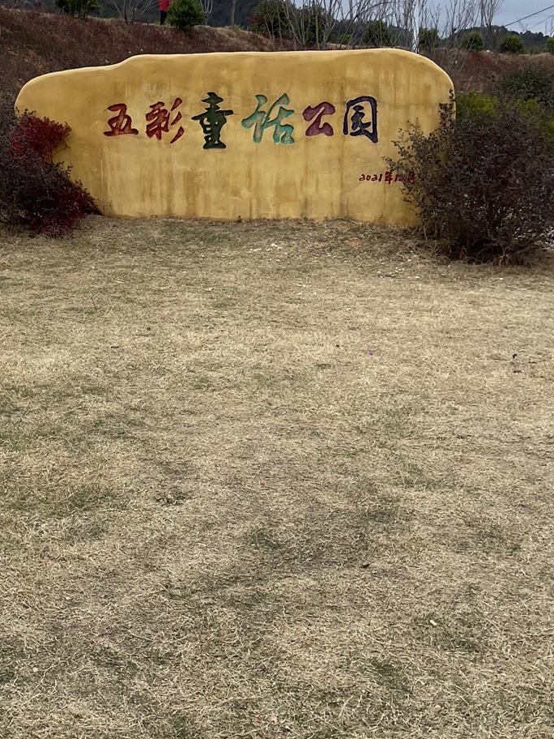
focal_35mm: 57
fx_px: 1216
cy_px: 252
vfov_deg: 33.5
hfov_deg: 25.4
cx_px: 155
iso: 32
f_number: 1.6
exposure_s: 1/558
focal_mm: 4.2
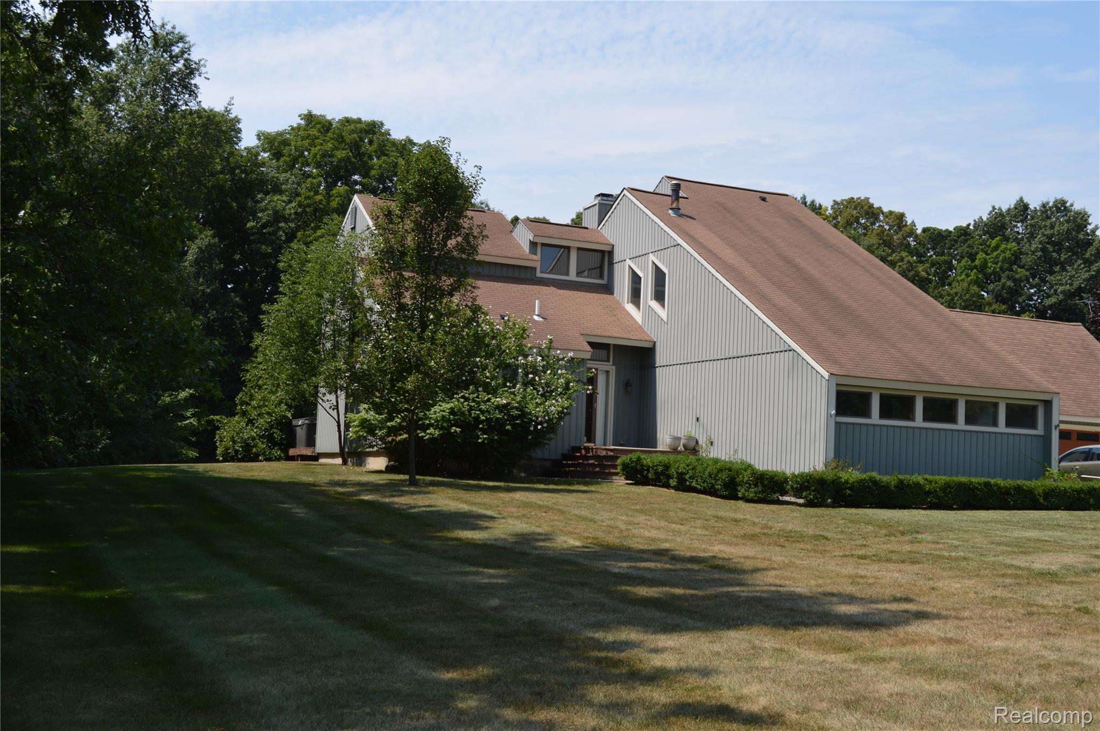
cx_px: 550
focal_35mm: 42
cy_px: 366
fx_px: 1282
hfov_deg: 46.4
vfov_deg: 31.8
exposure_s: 1/200
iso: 100
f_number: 7.1
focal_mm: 28
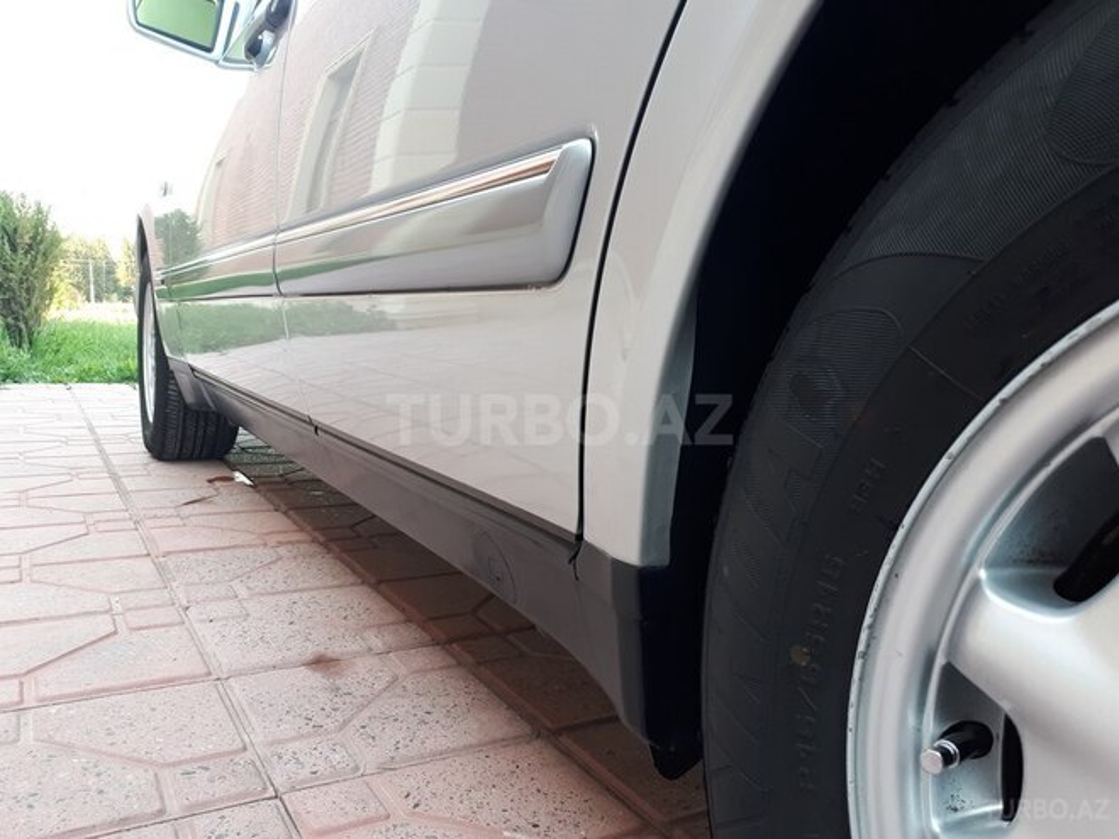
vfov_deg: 51.4
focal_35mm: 27
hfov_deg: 65.3
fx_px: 873
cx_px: 560
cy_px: 420
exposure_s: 1/30
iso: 50
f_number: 1.9
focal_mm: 3.6
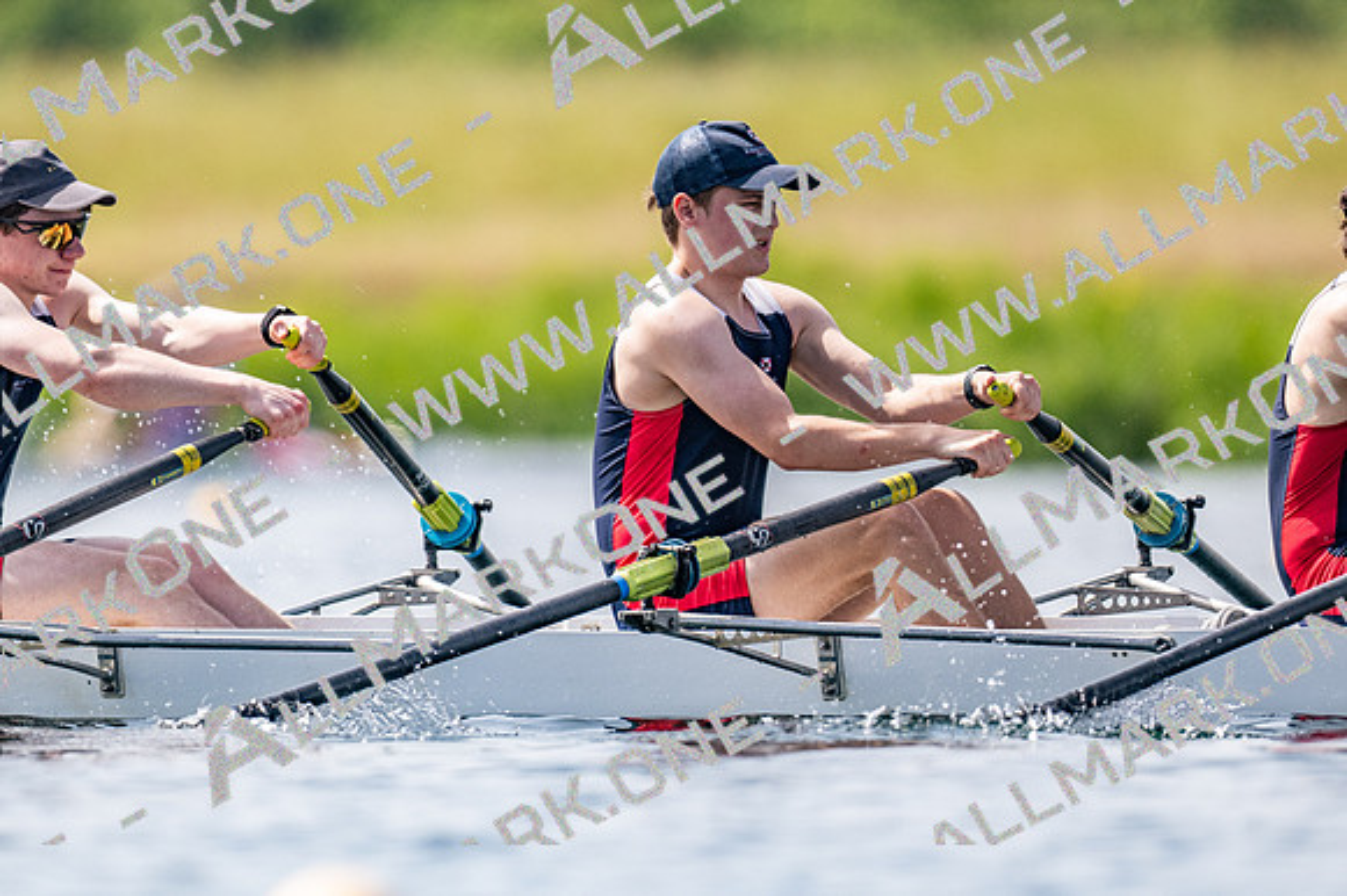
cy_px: 448
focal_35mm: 900
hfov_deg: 2.3
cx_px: 674
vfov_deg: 1.5
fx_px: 33655
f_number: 4
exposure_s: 1/2500
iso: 200
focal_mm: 600
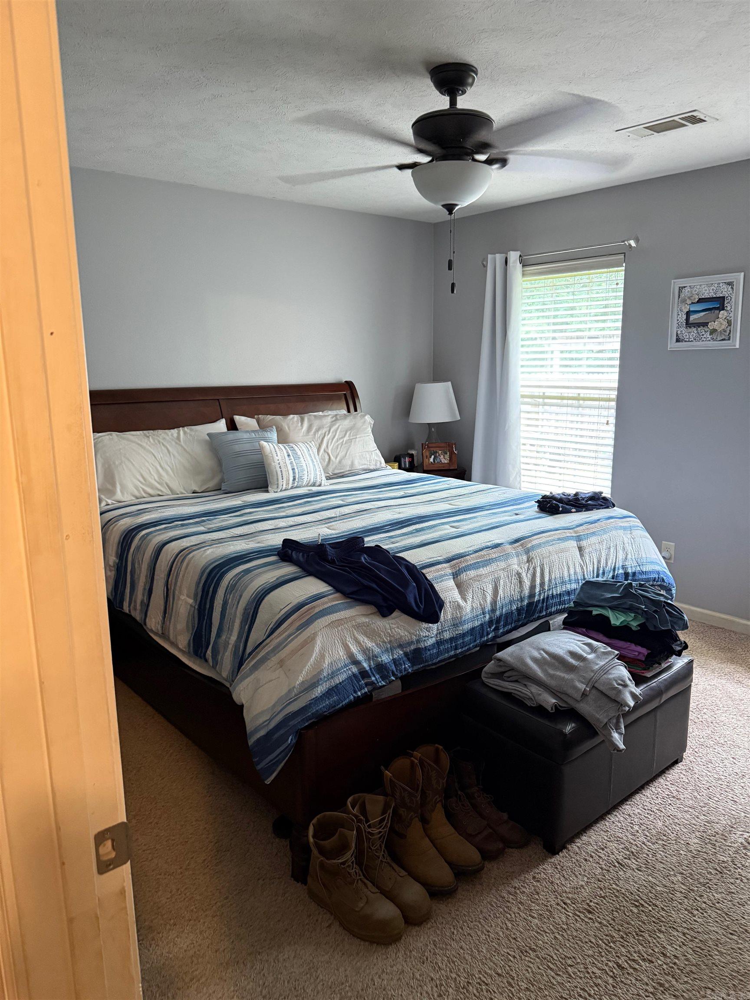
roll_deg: +0.3
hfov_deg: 56.8
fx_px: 693
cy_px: 500
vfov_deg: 71.6
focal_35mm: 24
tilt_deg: -11.6
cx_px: 375
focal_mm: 6.76
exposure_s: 1/40
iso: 640
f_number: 1.78
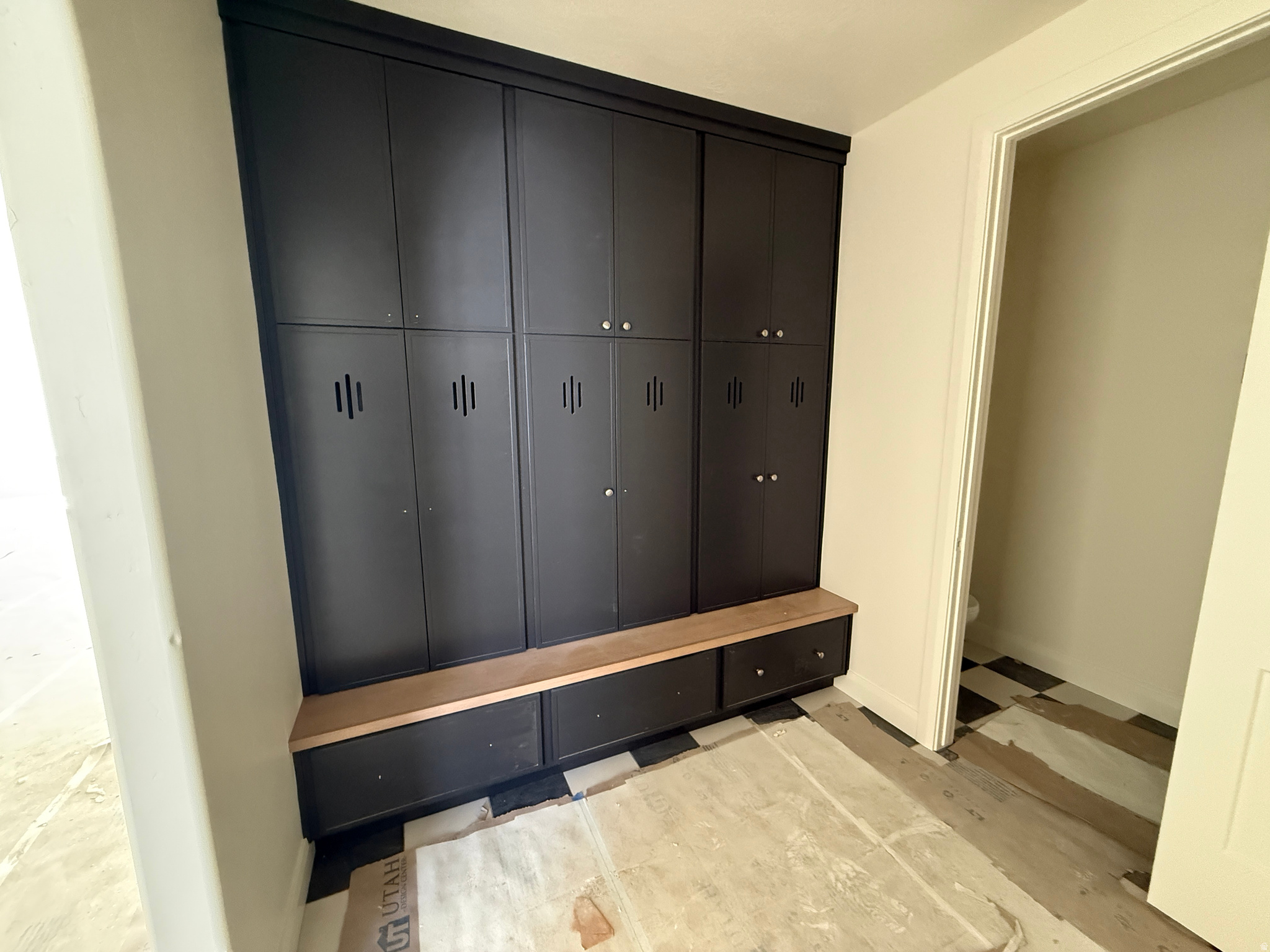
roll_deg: +1.0
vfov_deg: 85.7
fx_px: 514
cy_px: 476
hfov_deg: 102.1
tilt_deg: -8.7
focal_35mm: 14
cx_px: 635
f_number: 2.2
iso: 1000
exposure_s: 1/60
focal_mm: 2.22
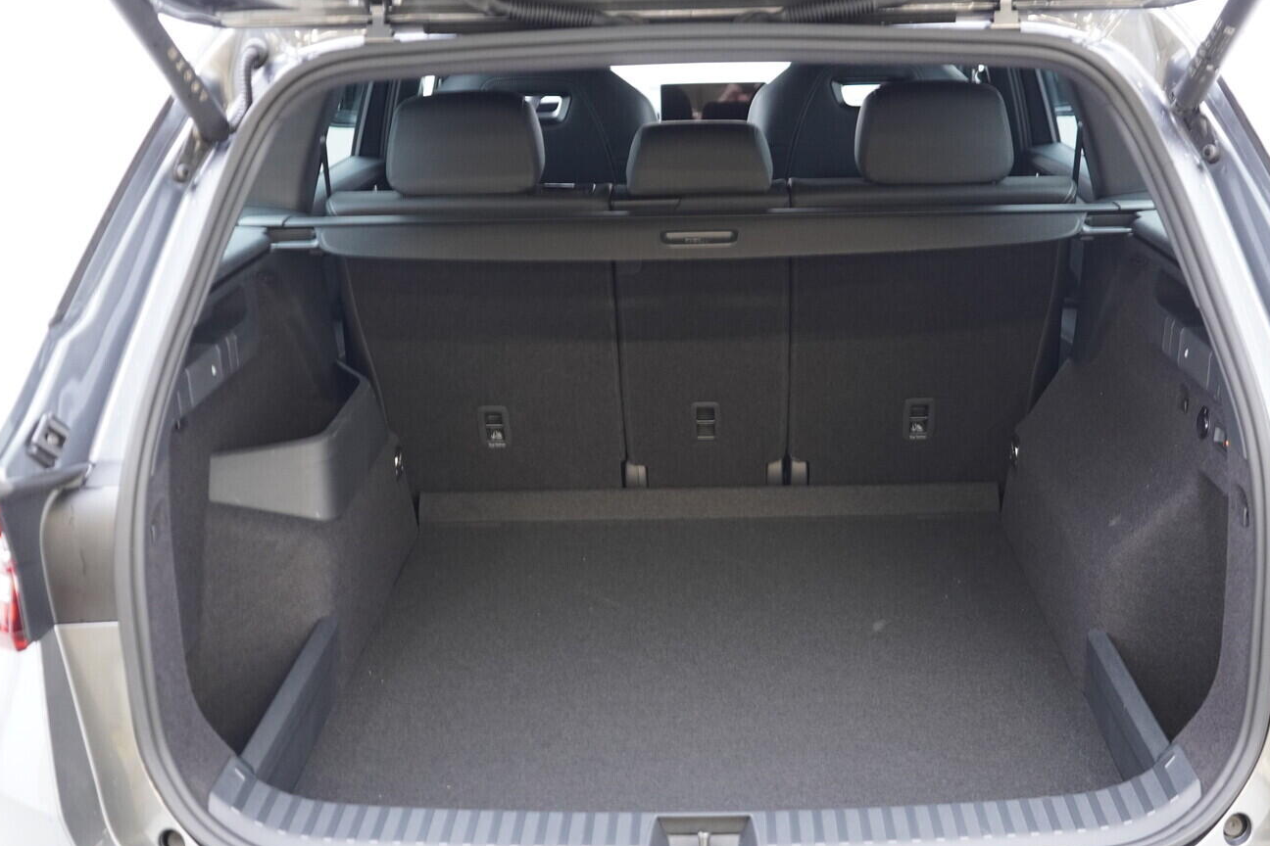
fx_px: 1411
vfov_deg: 33.4
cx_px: 698
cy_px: 468
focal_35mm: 40
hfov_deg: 48.4
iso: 1250
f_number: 2.8
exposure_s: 1/40
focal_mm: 24
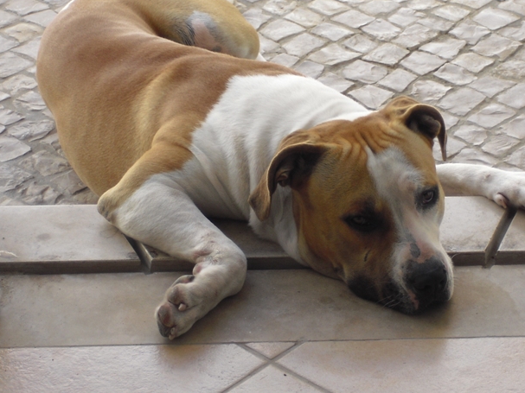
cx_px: 293
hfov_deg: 14.0
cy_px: 160
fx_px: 2138
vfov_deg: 10.5
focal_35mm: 141
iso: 100
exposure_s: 1/80
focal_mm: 18.9
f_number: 5.6
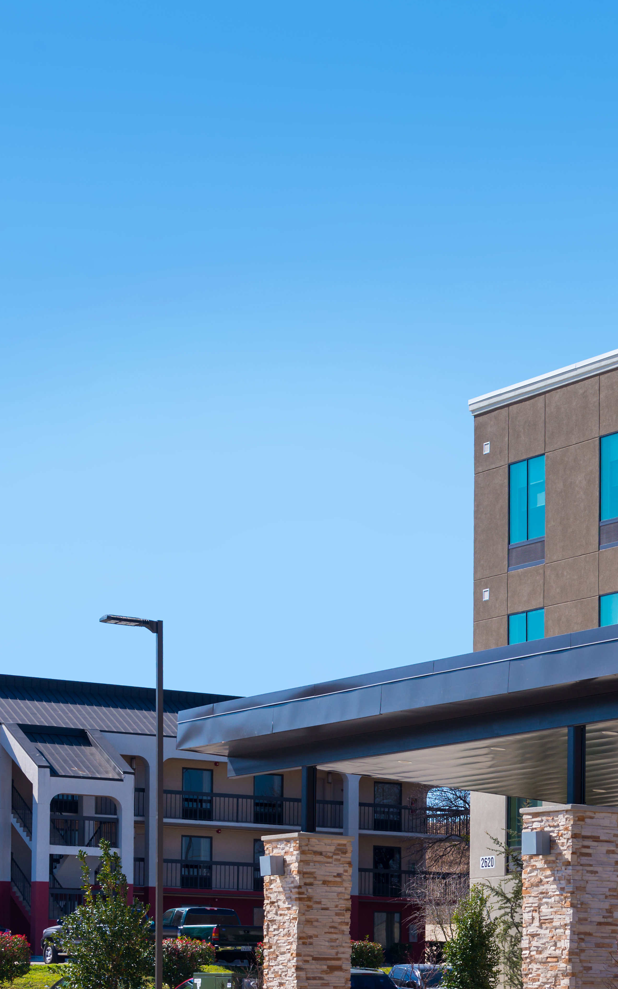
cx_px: 933
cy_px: 540
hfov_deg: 12.5
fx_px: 2668
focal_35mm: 99
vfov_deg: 21.0
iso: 100
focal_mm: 50
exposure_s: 1/400
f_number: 10
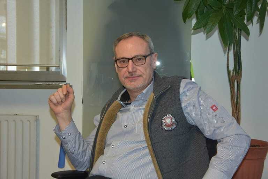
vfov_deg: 25.8
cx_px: 134
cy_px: 90
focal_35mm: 52
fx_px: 391
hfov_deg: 37.9
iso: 450
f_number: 4.5
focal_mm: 35
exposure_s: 1/60
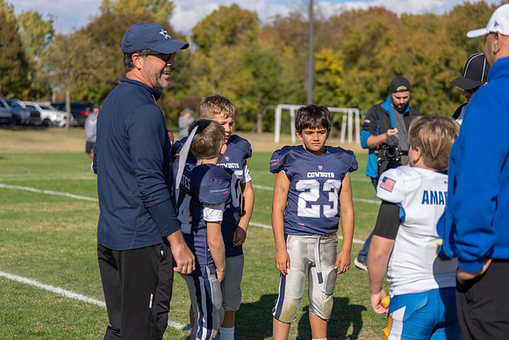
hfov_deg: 28.8
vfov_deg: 19.5
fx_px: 990
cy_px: 170
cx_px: 254
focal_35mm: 70
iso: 400
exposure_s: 1/8000
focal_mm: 70
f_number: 2.8
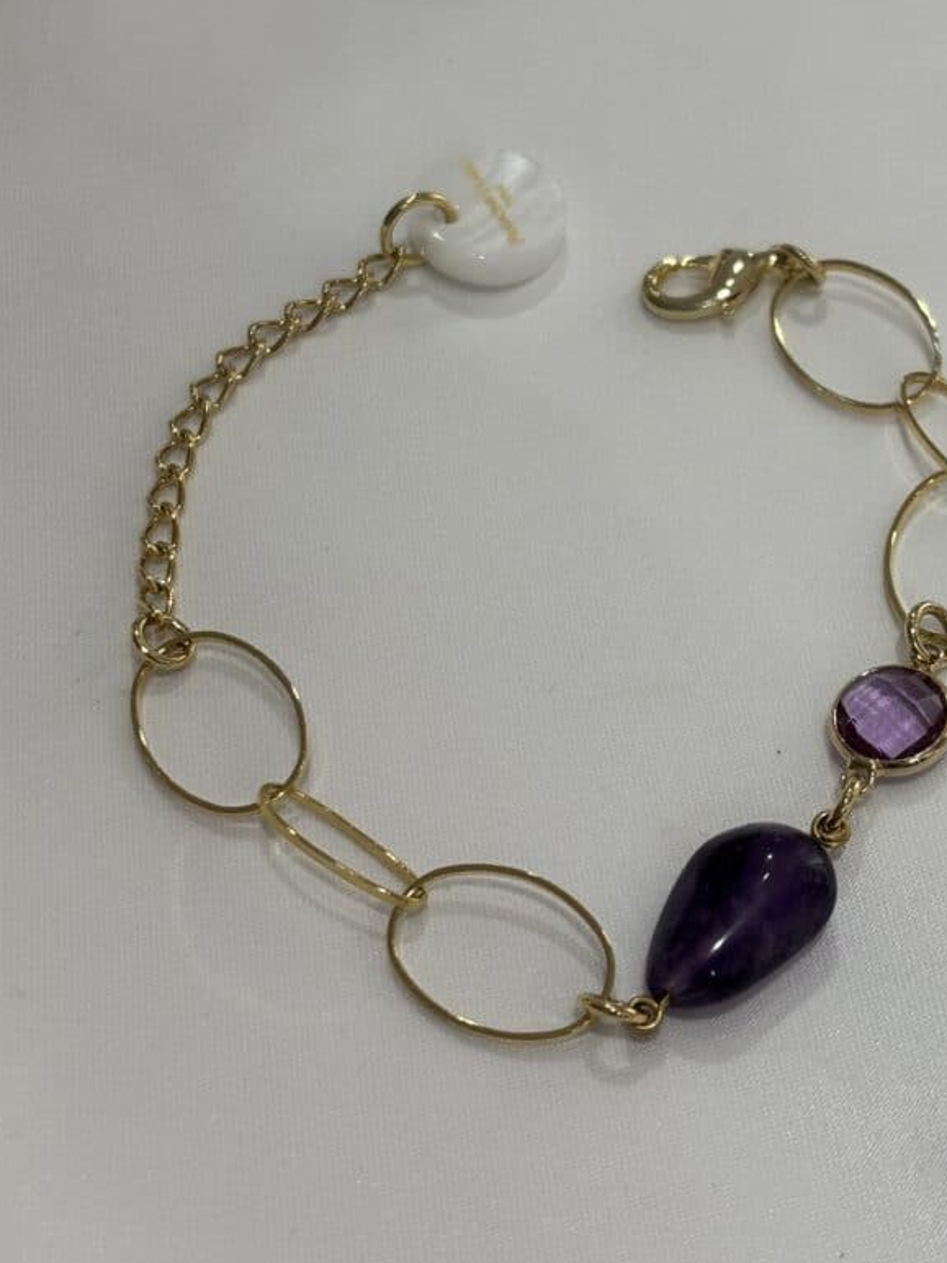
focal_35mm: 69
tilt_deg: -54.1
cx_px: 577
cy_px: 568
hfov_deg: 21.3
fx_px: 2517
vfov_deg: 28.1
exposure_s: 1/100
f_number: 1.6
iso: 40
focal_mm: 5.96
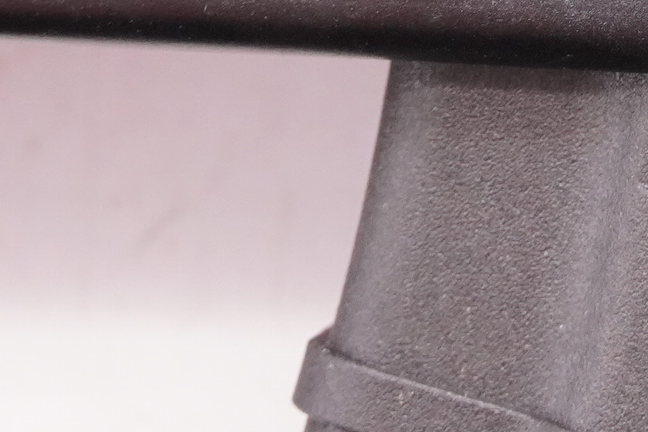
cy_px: -559
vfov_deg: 3.4
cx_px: 834
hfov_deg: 5.1
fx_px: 7227
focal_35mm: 402
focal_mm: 53
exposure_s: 1/125
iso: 1250
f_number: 5.6
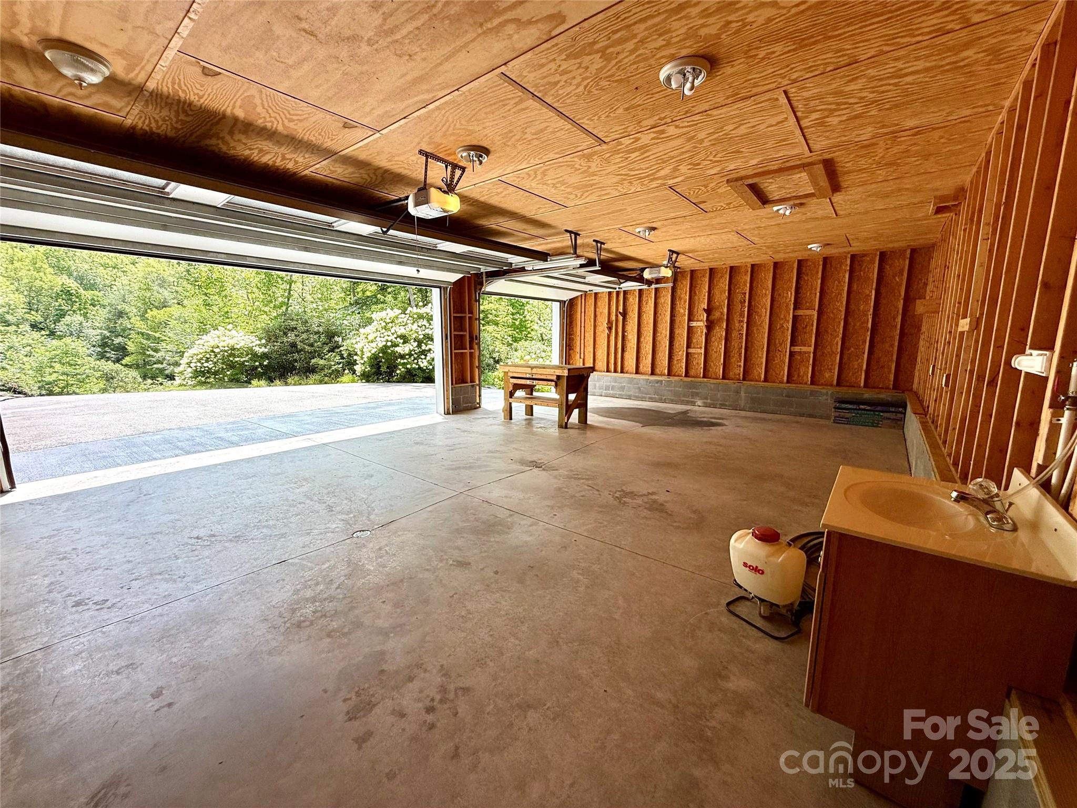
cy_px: 404
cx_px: 538
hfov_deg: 102.1
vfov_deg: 85.7
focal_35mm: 14
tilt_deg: -7.8
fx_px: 436
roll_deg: -0.4
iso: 50
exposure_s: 1/176
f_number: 2.2
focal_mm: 2.22
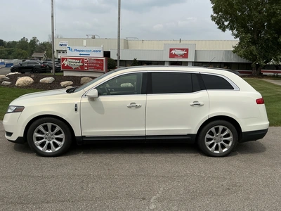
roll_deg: -1.2
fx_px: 227
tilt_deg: -11.5
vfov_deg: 49.7
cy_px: 106
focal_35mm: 28
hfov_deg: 63.4
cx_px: 140
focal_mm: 3
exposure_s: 1/3322
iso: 25
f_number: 1.8
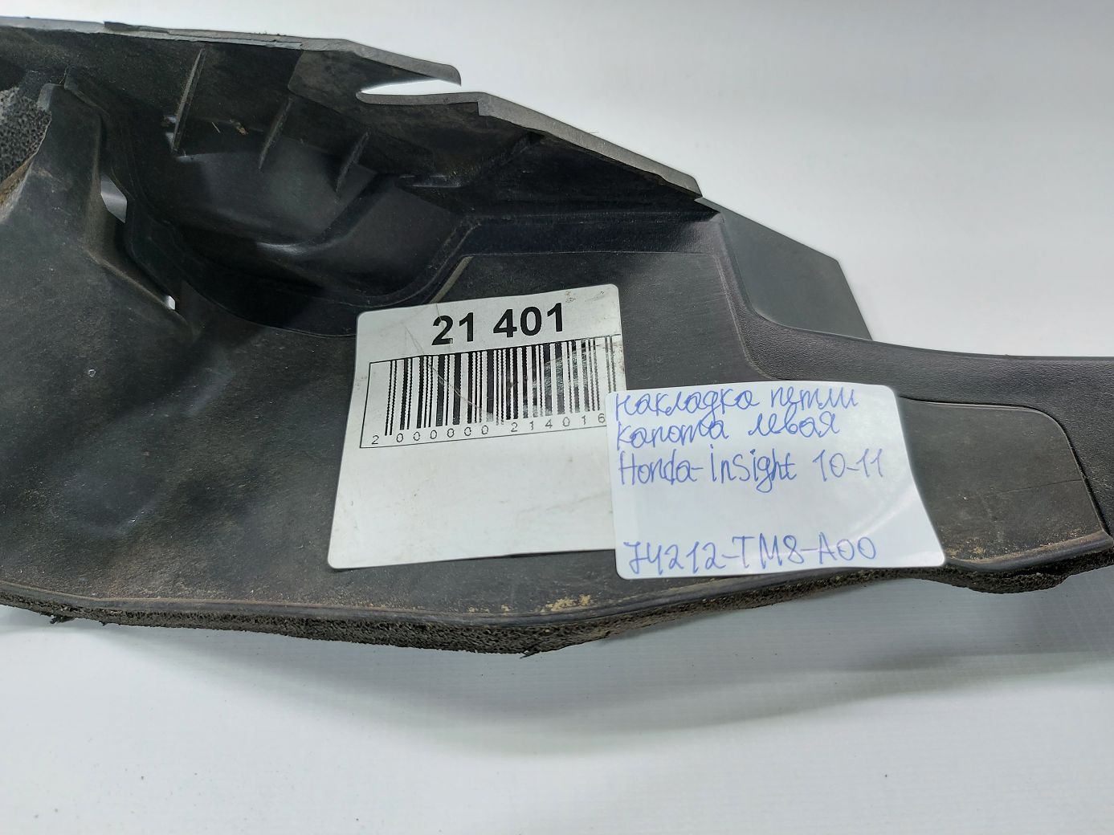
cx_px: 557
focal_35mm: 24
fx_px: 772
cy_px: 418
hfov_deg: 71.6
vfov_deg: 56.8
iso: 50
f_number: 1.8
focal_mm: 5.23
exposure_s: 1/50
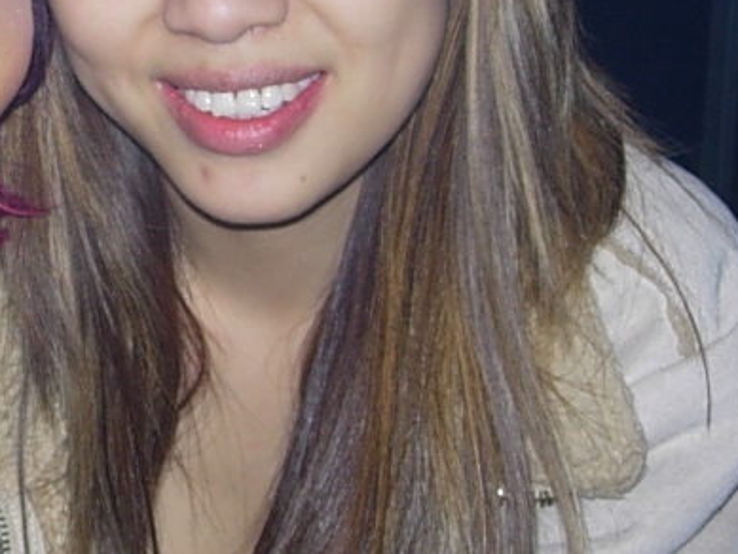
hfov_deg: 19.1
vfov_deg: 14.8
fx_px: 2133
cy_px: 176
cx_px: -11
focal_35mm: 100
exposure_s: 1/64
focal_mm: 7.8
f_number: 2.8
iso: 79
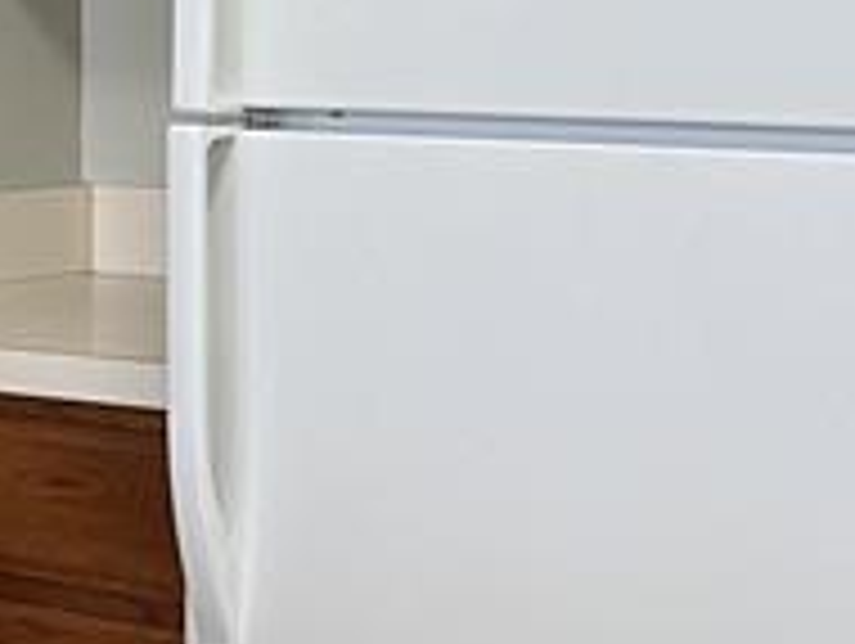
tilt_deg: -5.0
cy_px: 212
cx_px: -297
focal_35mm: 140
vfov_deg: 10.6
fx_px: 3462
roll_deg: +0.4
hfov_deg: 13.5
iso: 160
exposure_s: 1/60
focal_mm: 5.7
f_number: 1.5
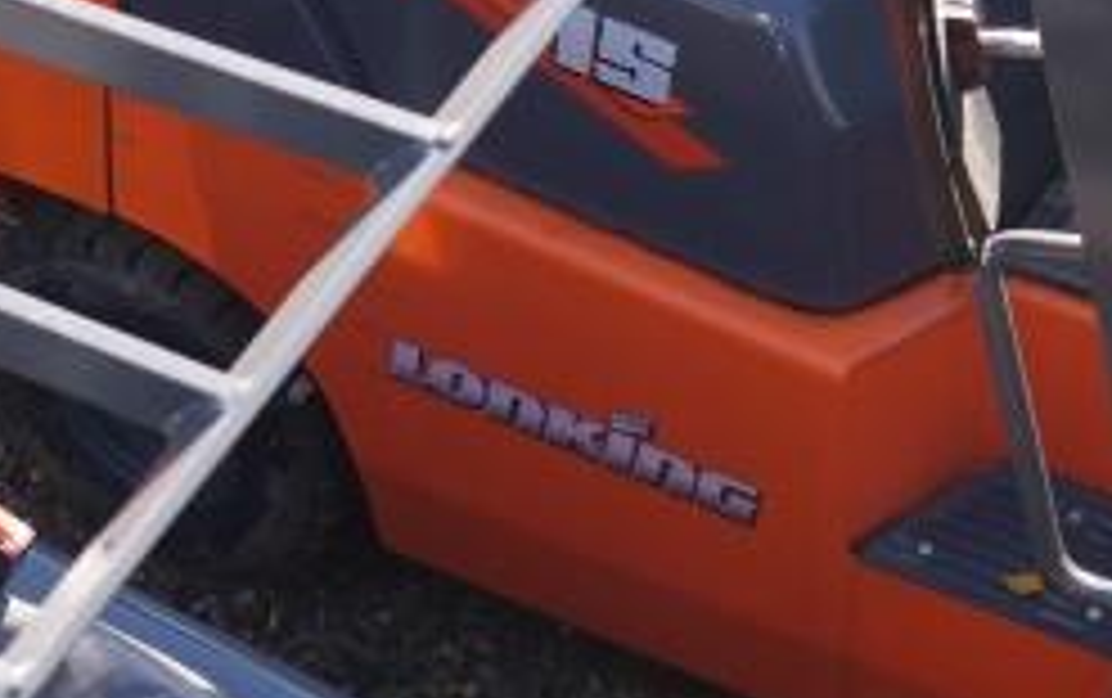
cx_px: 36
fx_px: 3459
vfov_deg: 11.5
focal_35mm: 114
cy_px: 326
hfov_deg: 17.9
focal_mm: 18
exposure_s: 1/200
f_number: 4.5
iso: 100
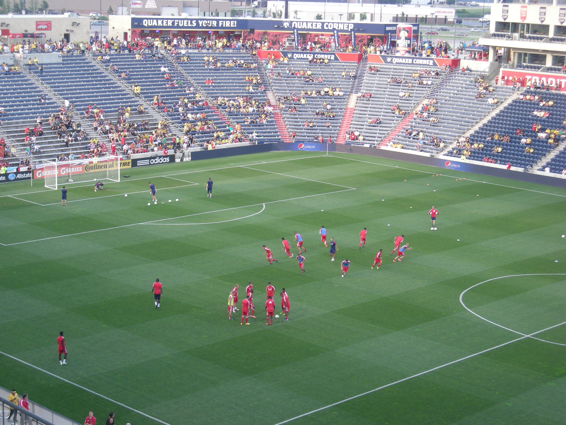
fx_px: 1243
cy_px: 212
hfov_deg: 25.7
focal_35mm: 76
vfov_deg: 19.4
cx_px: 283
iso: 68
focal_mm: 12.3
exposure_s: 1/60
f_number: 3.9
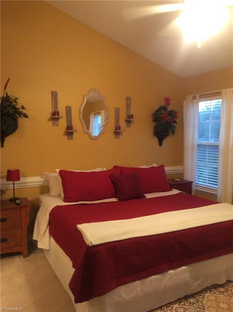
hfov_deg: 44.0
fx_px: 288
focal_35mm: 32
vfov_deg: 56.9
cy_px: 156
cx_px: 116
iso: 250
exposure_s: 1/24
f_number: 2.4
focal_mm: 3.3
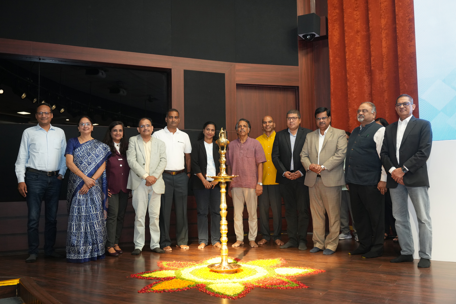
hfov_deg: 57.1
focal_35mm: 33
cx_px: 228
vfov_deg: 39.9
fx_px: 419
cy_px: 152
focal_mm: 33.1
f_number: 3.5
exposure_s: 1/125
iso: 2000
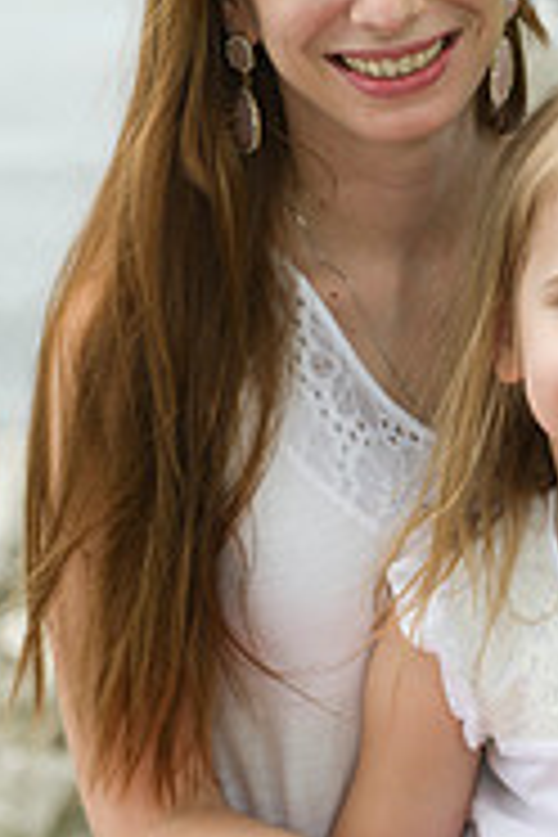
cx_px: 452
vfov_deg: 6.3
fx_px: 7579
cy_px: 414
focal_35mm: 326
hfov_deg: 4.2
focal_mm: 135
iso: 200
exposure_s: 1/200
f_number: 4.5
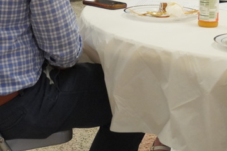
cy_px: -60
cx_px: 218
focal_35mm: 158
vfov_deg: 8.5
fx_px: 998
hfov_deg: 12.8
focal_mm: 37
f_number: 4.5
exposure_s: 1/160
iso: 2500
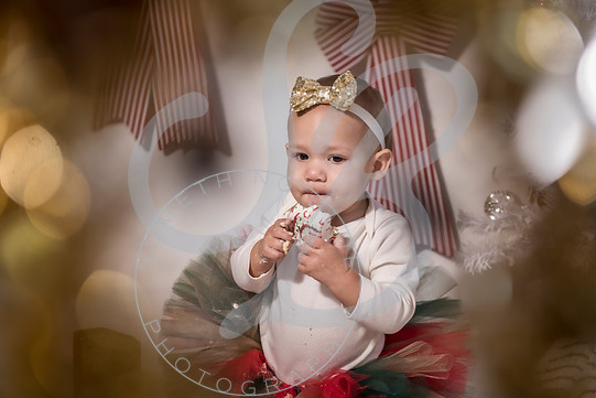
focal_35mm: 75
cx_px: 303
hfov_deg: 27.0
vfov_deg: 18.2
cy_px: 190
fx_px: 1242
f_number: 2.8
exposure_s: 1/125
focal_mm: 70
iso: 100
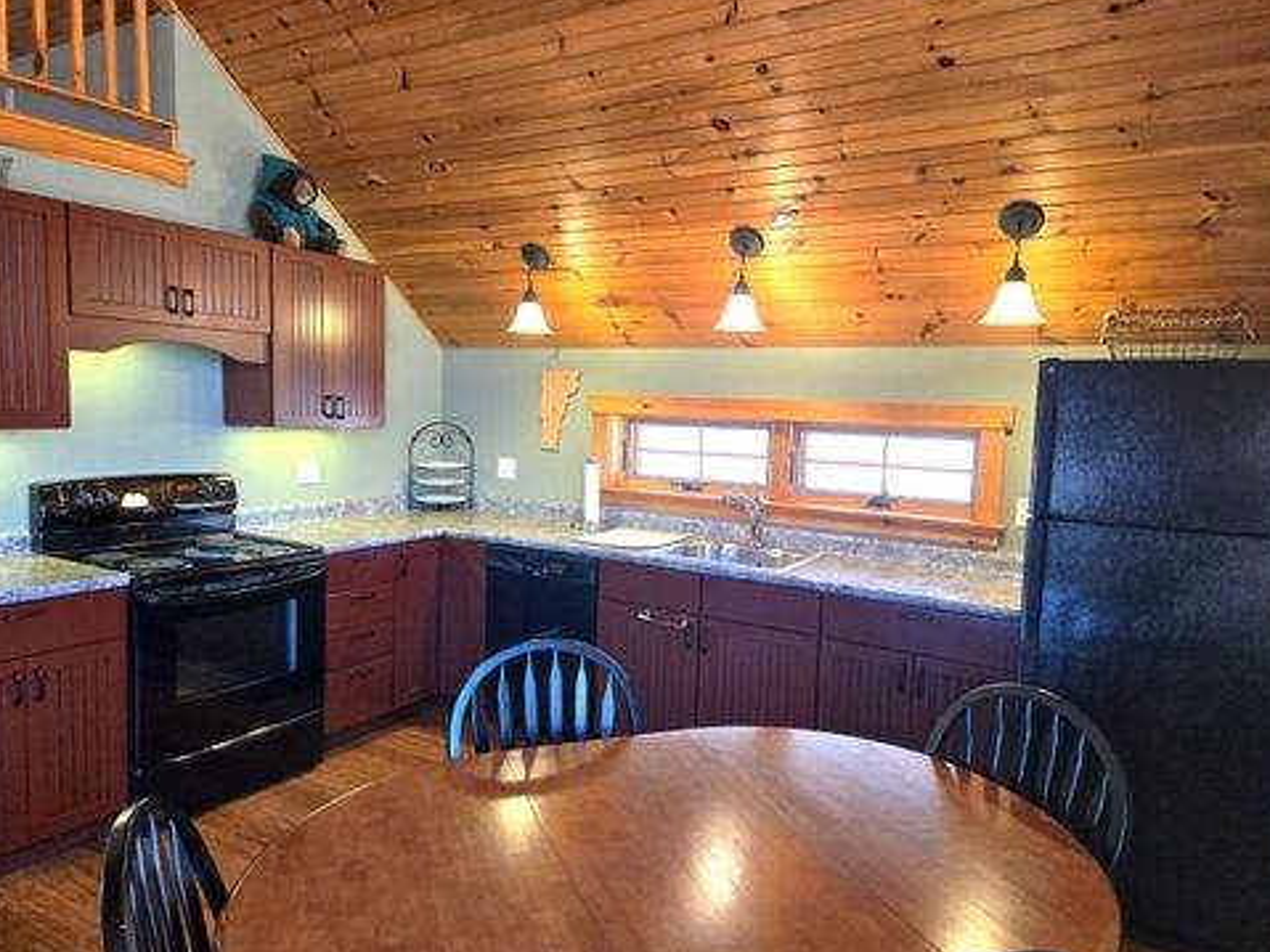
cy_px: 484
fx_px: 880
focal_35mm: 24
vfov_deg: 56.8
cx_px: 652
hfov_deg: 71.6
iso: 250
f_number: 1.8
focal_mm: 5.4
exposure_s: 1/120
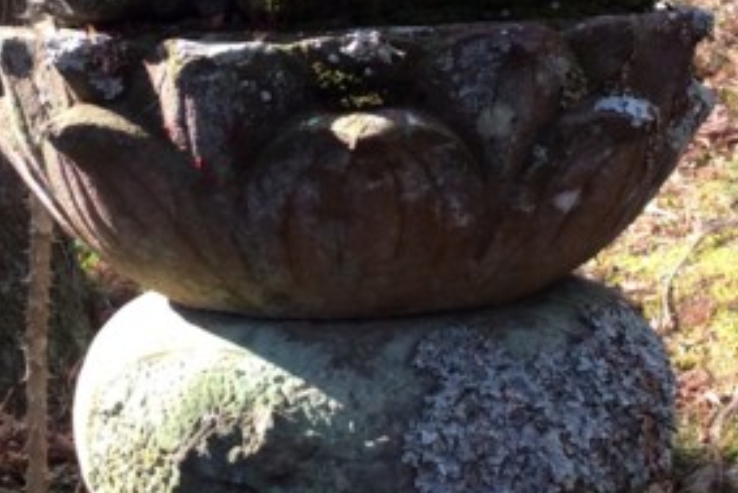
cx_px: 339
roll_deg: +2.8
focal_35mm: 94
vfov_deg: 14.4
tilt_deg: -5.7
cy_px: 26
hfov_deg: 21.7
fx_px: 1928
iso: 32
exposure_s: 1/157
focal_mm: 3.3
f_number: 2.4
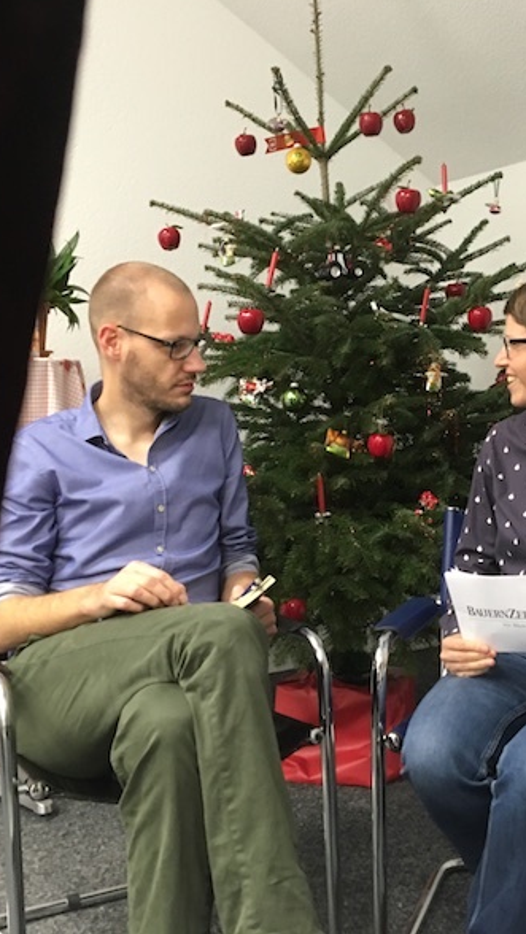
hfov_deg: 27.6
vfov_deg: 47.3
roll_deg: +0.1
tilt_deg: -6.5
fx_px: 1066
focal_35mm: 43
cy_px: 459
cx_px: 332
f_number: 2.2
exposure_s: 1/33
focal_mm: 4.15
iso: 160
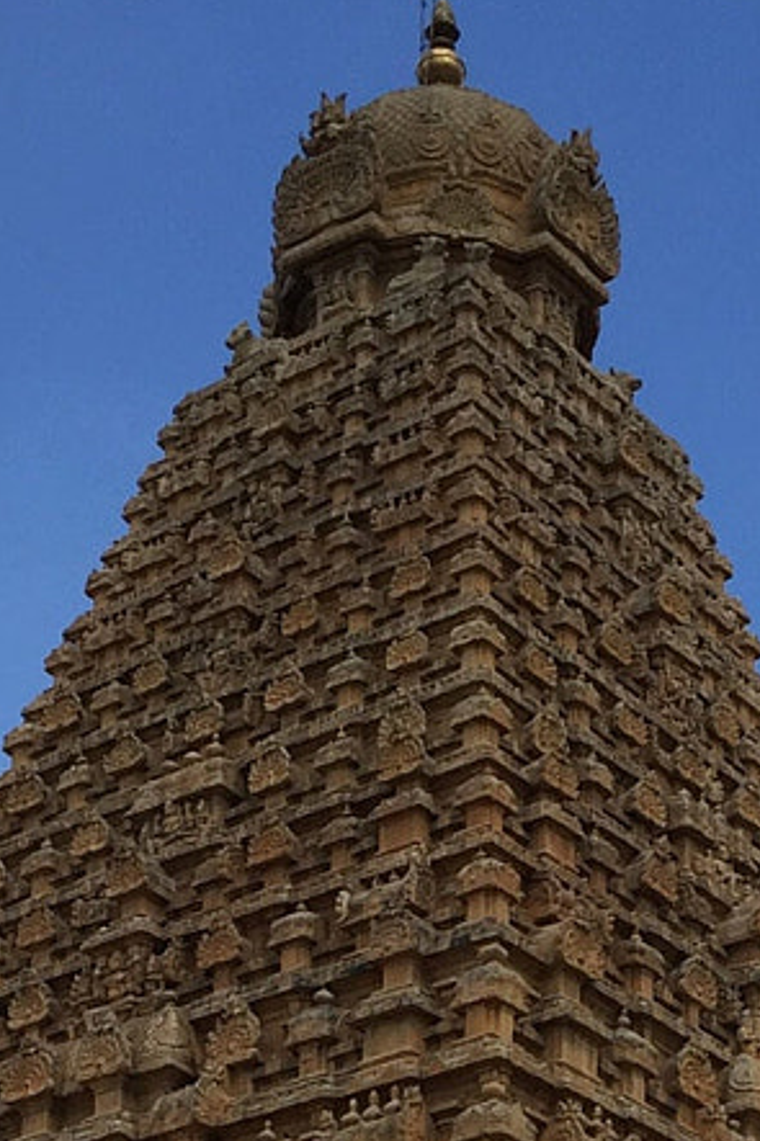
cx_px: 495
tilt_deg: +16.6
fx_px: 3454
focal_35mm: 109
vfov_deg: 17.4
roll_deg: +0.3
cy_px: 1551
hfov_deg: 12.5
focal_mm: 4.15
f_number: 2.2
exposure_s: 1/1647
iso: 32
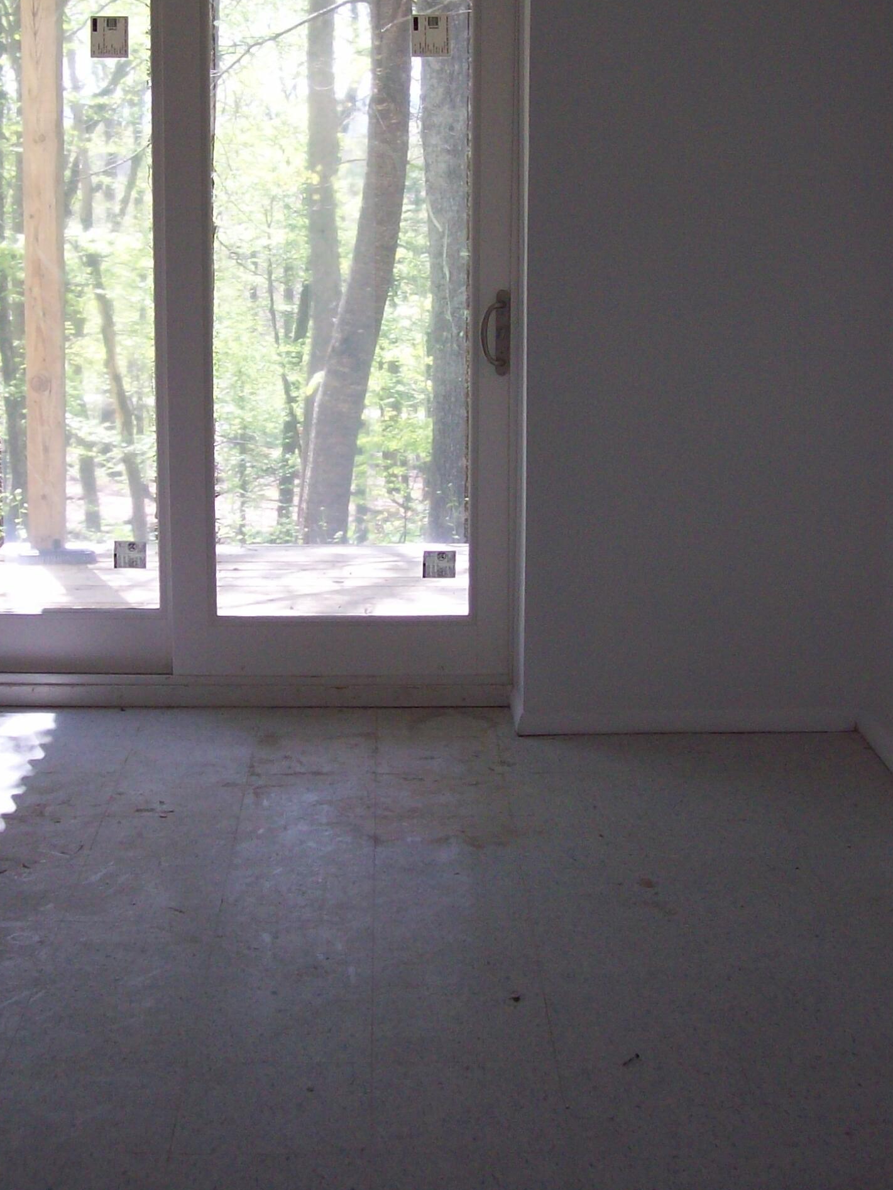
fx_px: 1961
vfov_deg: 33.7
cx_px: 384
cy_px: 488
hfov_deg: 25.6
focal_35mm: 57
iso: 80
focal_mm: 6
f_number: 2.7
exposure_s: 1/94.7
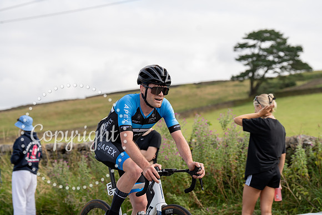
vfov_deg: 14.3
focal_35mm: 96
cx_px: 161
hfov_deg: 21.2
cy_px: 108
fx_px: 859
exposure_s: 1/800
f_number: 4.5
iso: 250
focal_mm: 96
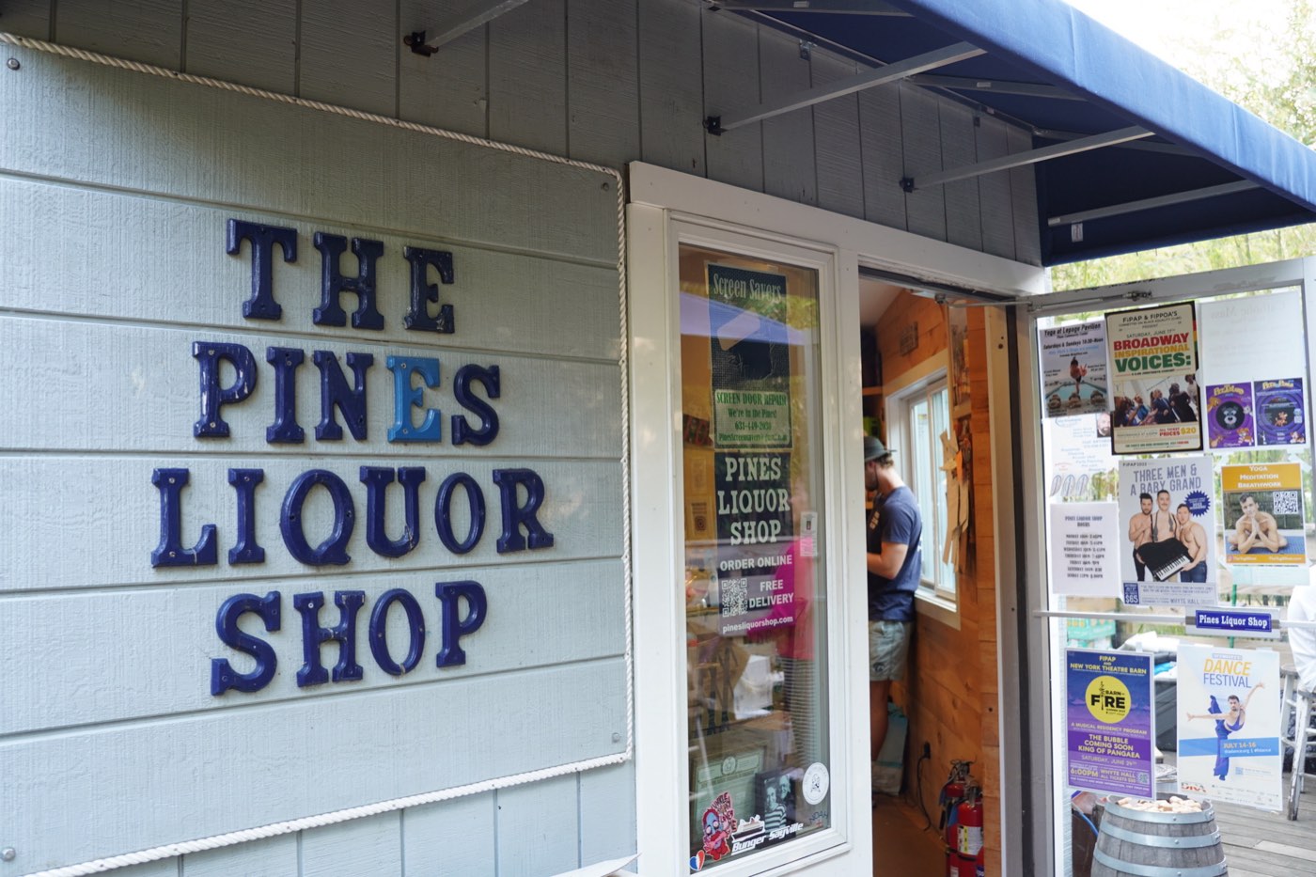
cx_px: 658
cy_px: 438
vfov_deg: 42.4
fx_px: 1129
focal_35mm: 31
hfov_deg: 60.5
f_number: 2.8
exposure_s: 1/40
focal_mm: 20.6
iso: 125
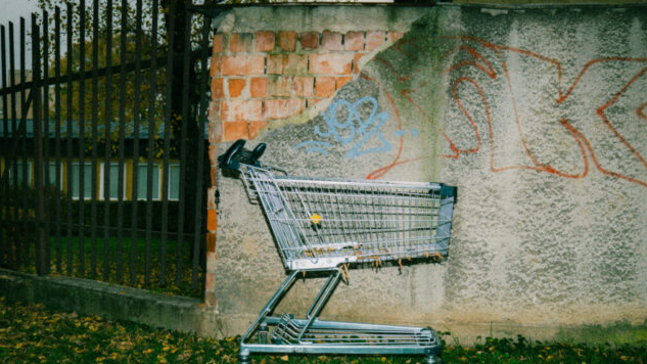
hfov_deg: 55.3
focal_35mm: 36
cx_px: 322
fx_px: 618
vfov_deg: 32.8
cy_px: 212
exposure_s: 1/250
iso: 50
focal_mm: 34
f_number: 5
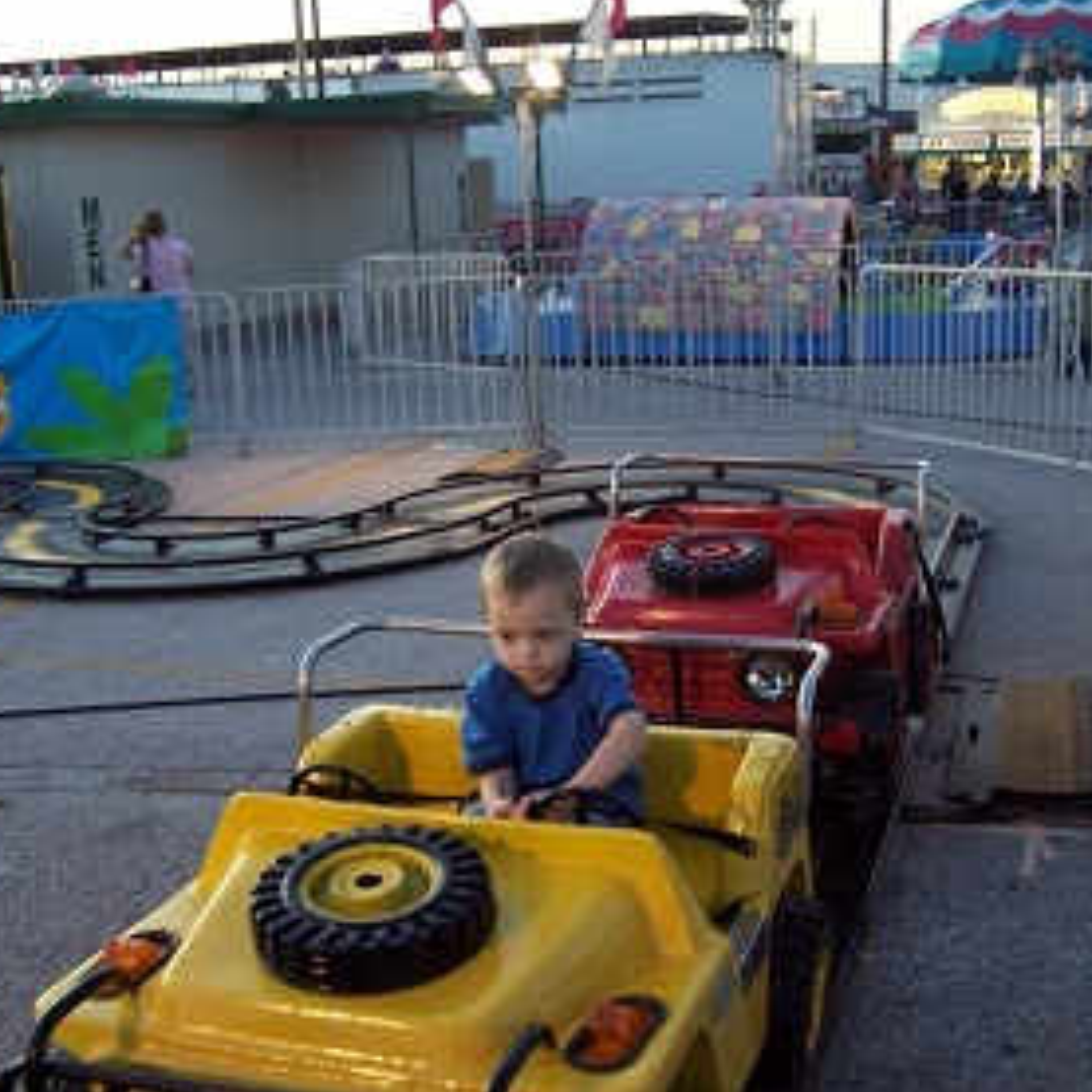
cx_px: 627
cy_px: 538
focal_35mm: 46
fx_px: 1642
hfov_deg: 36.7
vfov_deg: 36.8
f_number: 2.8
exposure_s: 1/90
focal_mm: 6.3
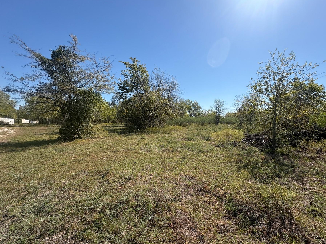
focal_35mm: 16
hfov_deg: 94.3
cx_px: 177
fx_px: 151
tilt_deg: +5.1
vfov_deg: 78.1
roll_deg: -0.8
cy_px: 123
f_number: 2.2
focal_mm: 2.22
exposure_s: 1/2028
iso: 50
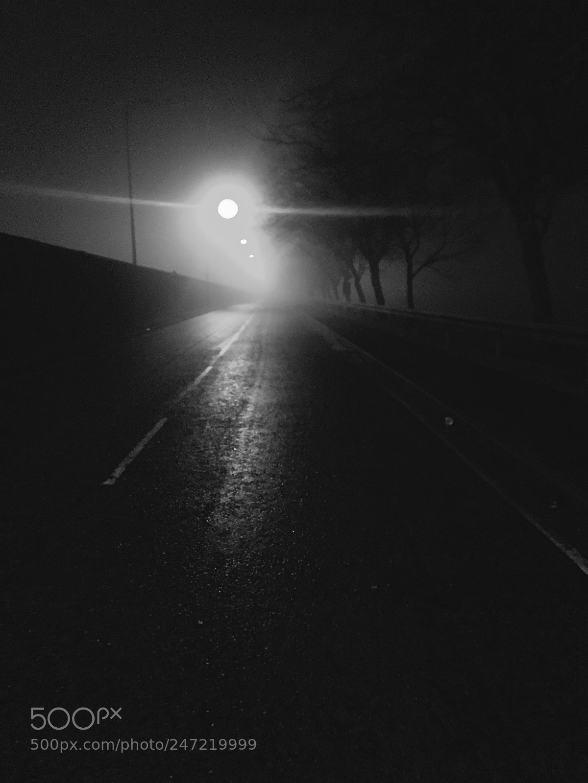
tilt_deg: -7.9
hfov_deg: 48.2
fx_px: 657
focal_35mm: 29
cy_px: 392
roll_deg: +2.1
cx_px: 294
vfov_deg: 61.7
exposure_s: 1/17
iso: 1000
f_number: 2.2
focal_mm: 4.15
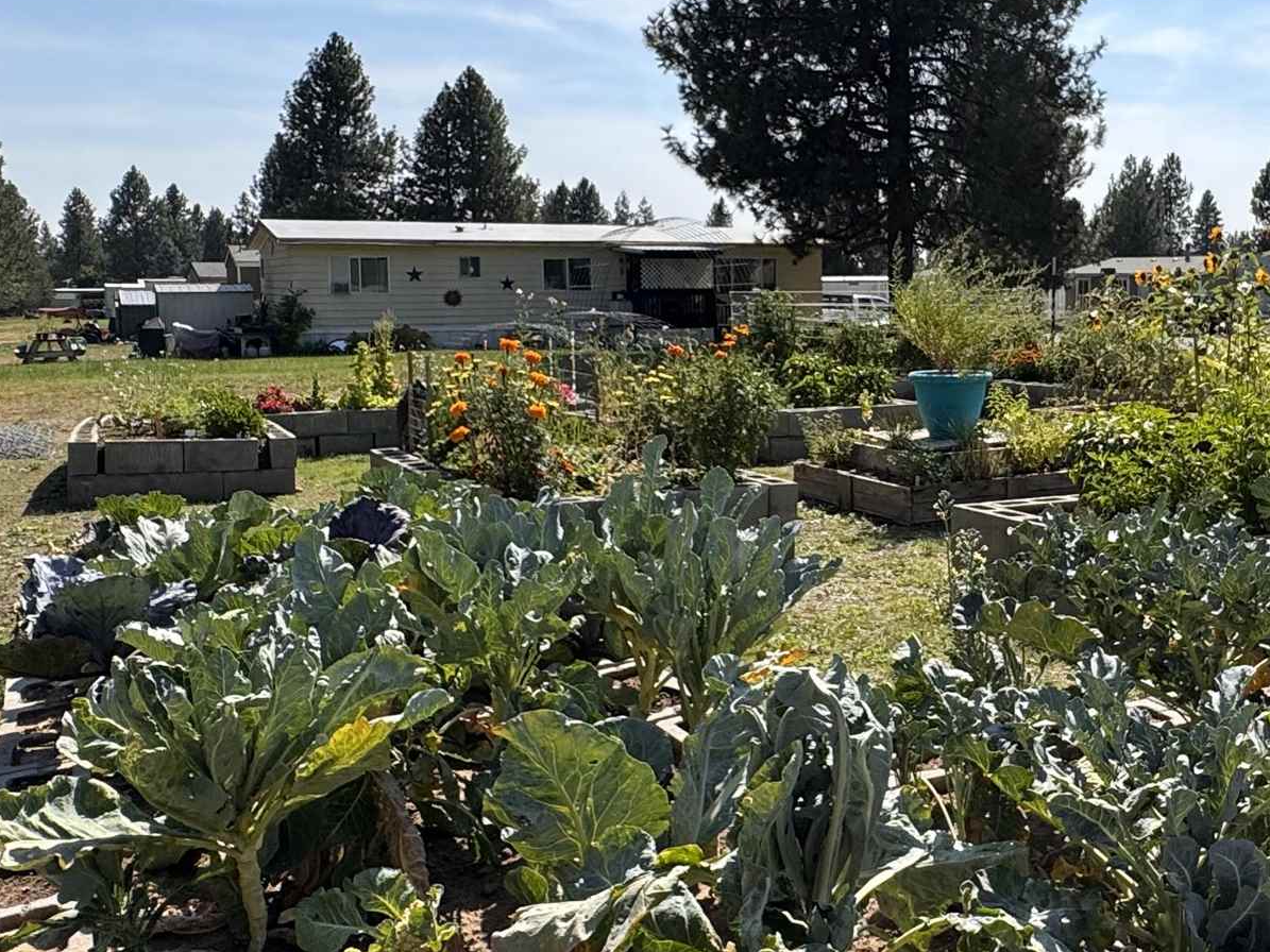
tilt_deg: -5.7
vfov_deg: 39.5
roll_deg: -0.2
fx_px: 1321
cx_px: 948
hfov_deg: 49.4
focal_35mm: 36
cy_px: 392
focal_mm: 2.22
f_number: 2.2
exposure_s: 1/2415
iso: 50
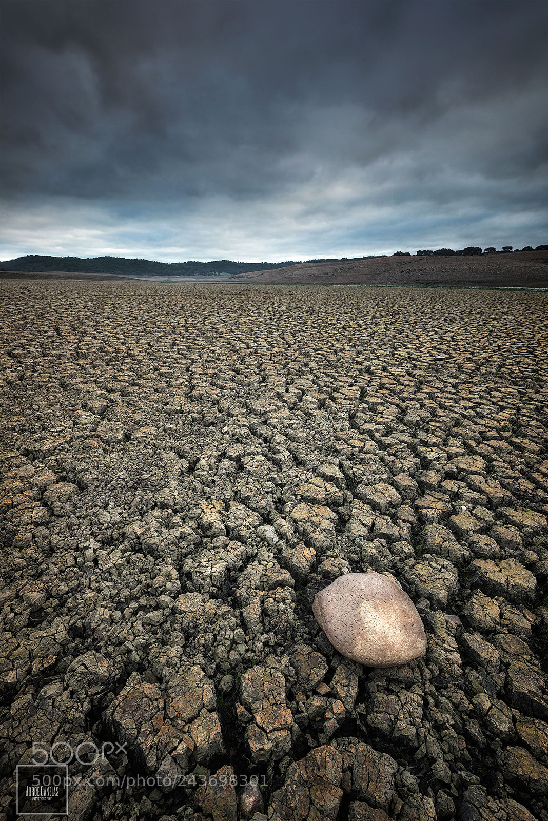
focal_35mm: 16
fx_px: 365
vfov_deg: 96.7
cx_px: 274
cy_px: 410
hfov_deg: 73.8
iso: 50
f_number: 8
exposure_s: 1/1.67
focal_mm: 16
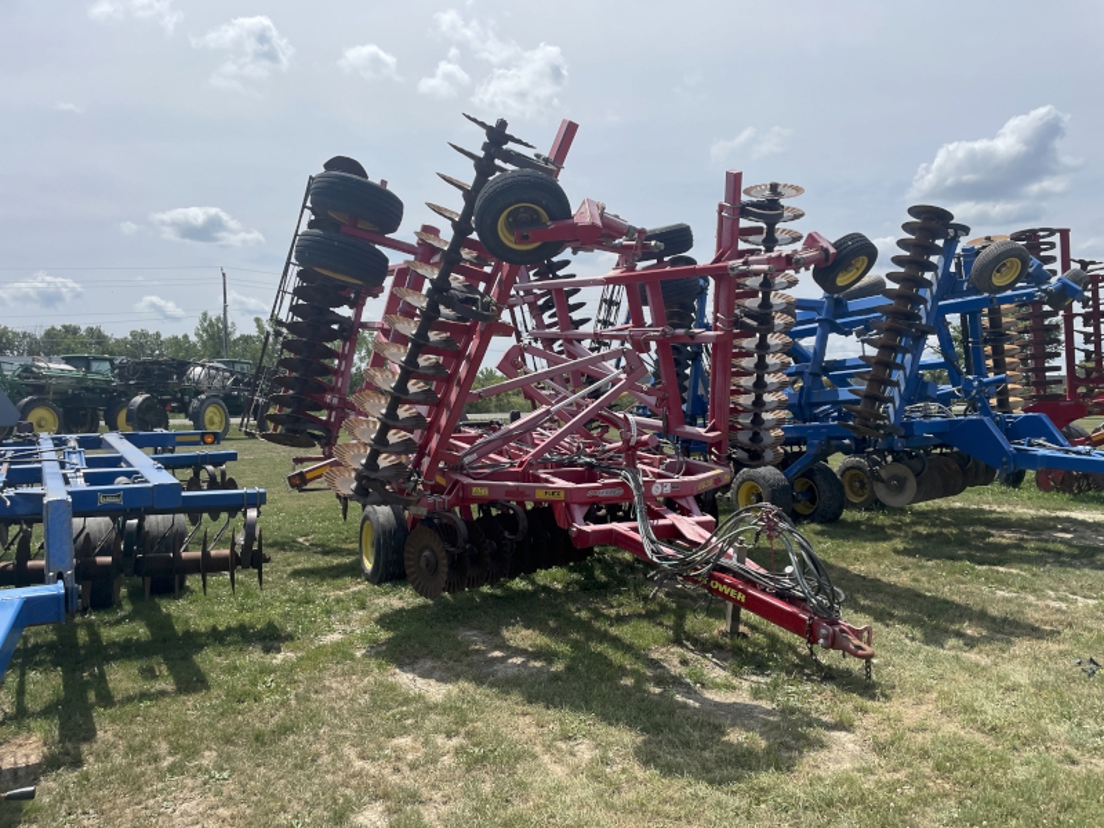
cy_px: 414
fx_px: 829
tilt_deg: +0.6
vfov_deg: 53.1
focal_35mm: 26
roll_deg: -0.3
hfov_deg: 67.3
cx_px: 552
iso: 32
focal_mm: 4.2
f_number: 1.6
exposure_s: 1/5556
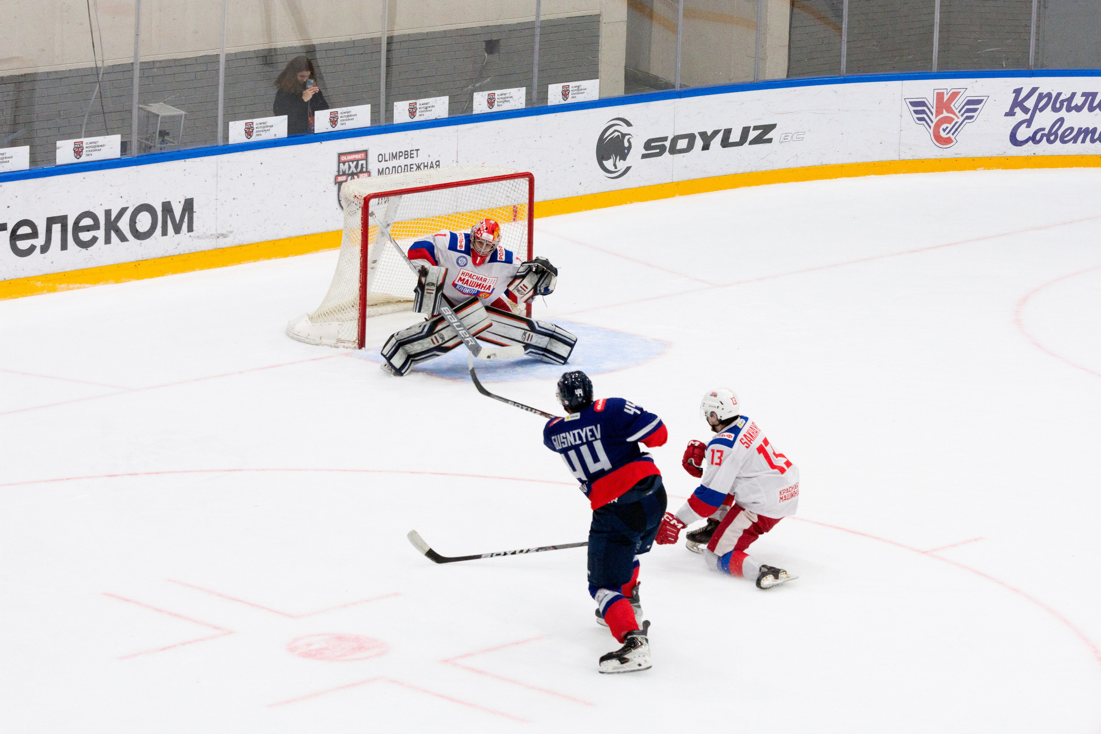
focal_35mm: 129
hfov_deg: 15.9
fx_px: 3945
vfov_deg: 10.6
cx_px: 550
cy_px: 367
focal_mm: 86
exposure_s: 1/1000
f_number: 6.3
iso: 2500
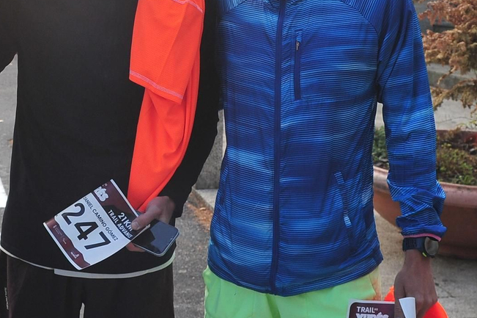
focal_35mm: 86
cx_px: 112
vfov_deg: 15.8
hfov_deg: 23.4
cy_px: 74
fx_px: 1139
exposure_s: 1/500
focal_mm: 35
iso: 800
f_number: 5.6
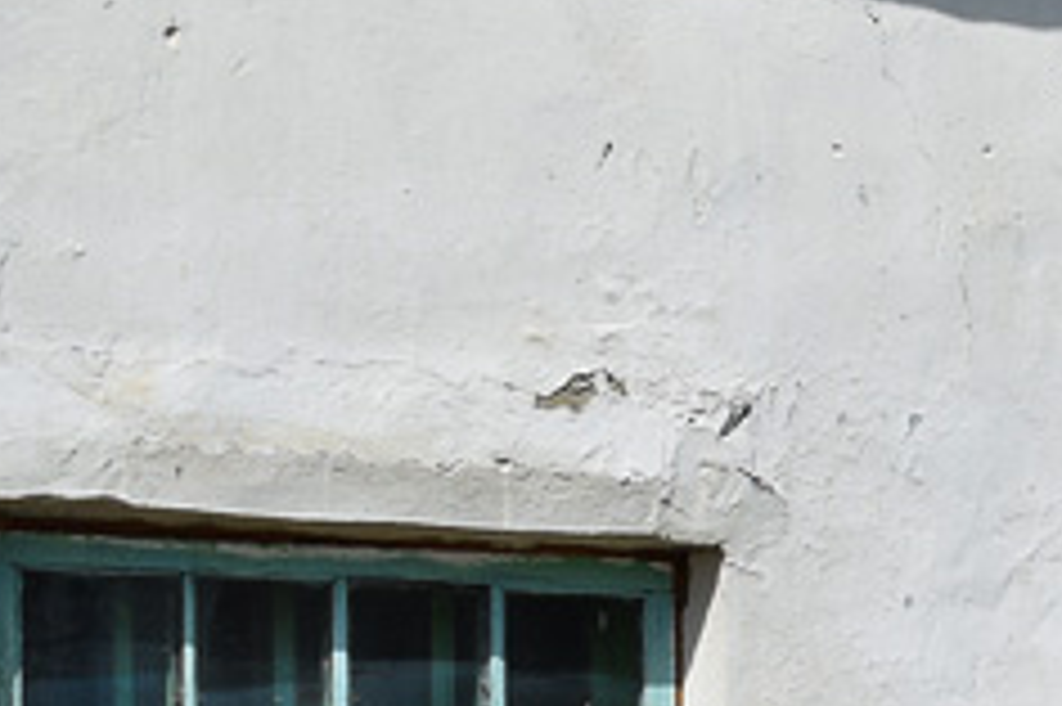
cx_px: 2088
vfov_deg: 5.6
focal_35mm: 244
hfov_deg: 8.1
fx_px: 7193
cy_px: 1124
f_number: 6.3
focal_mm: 32
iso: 200
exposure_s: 1/1250
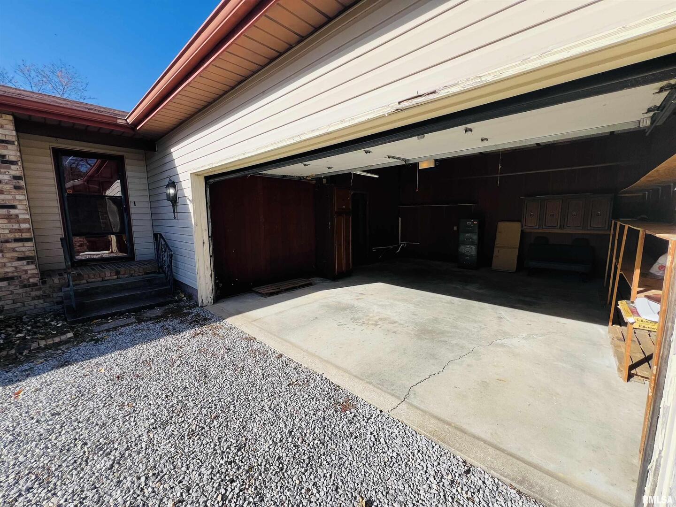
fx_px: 254
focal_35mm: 13
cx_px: 338
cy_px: 254
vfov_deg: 89.9
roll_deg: +1.7
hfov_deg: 106.2
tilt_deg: -8.5
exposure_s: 1/758
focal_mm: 1.57
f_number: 1.8
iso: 32
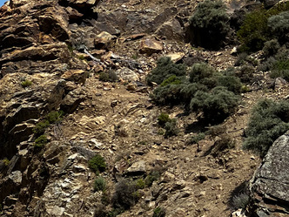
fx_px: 785
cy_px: 115
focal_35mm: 94
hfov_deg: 17.8
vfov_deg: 15.7
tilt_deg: +5.1
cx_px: -186
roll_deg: -1.4
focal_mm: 5.7
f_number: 1.5
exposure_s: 1/5076
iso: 50
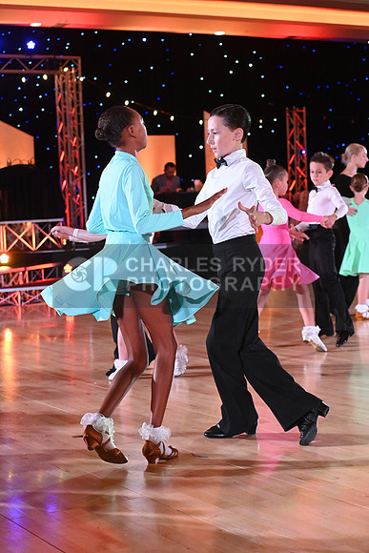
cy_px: 276
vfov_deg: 28.8
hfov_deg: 19.5
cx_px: 184
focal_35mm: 70
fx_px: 1076
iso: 5000
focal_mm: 70
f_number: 5.6
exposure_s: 1/400
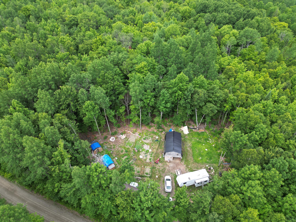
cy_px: 111
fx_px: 205
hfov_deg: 71.6
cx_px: 148
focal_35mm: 24
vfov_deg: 56.8
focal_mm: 6.72
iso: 100
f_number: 1.7
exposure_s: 1/500
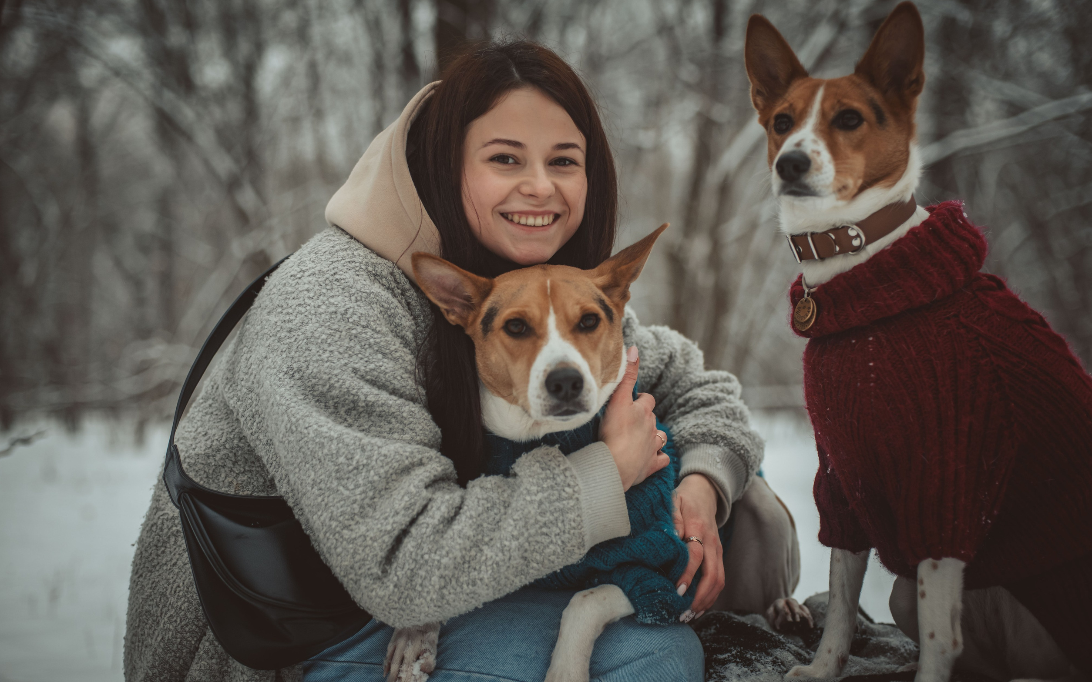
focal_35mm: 52
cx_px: 546
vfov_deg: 24.9
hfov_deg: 38.9
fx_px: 1548
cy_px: 339
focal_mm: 50
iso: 400
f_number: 2.5
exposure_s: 1/1000
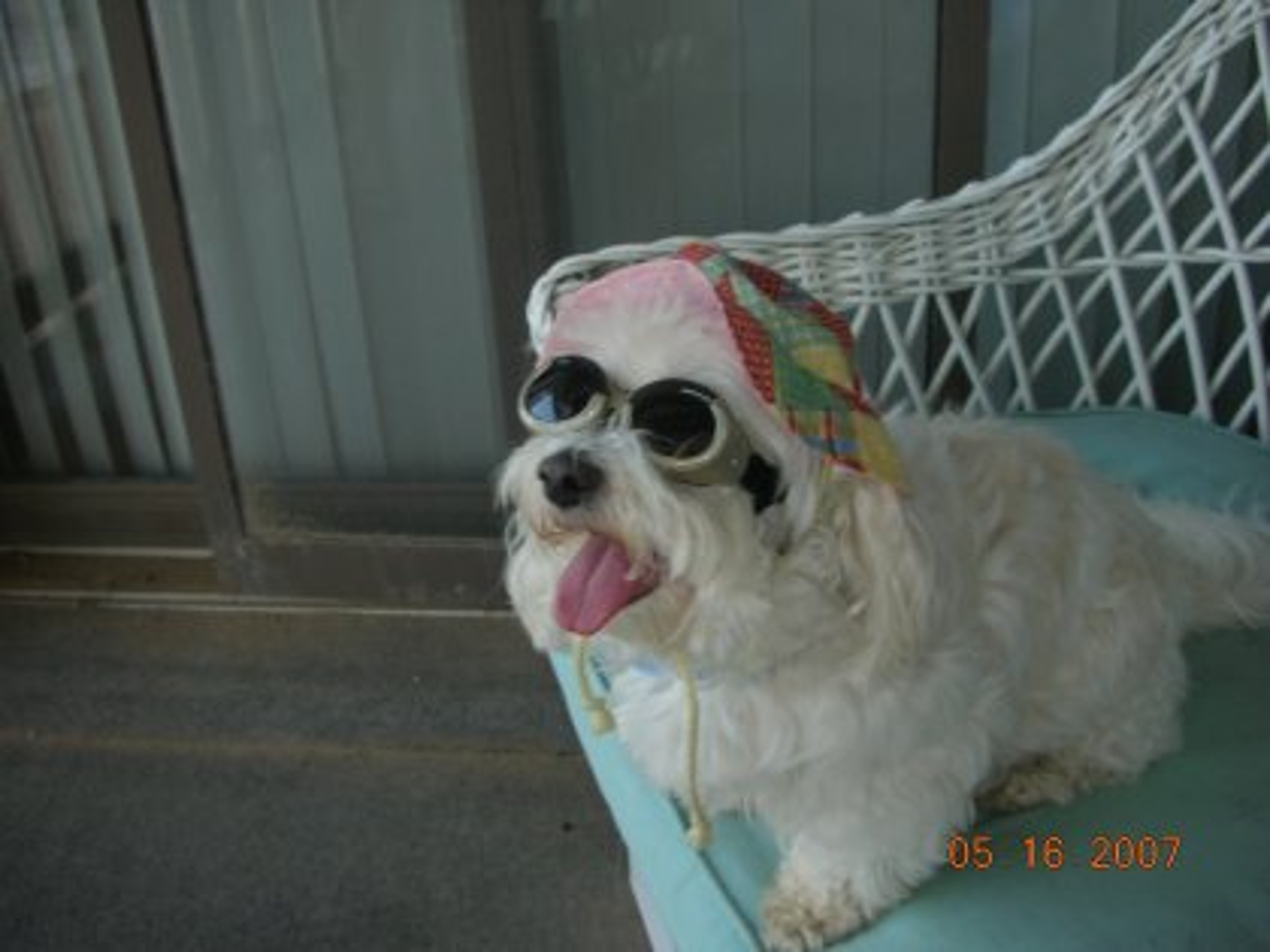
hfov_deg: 52.6
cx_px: 635
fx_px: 1284
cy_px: 476
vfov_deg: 40.7
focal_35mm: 35
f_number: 3
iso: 50
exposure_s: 1/30
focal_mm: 5.8
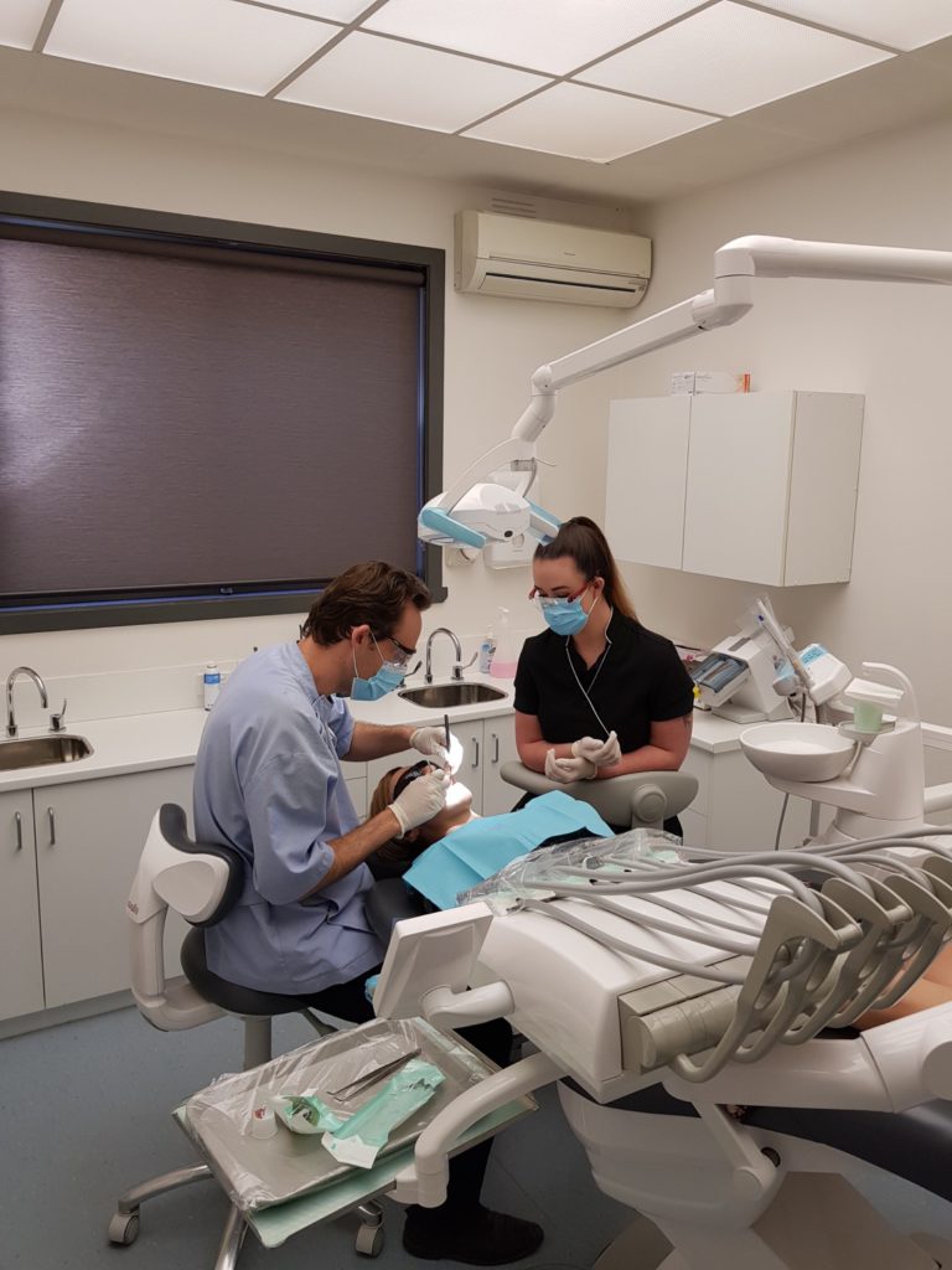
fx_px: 953
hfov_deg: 53.1
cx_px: 476
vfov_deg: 67.3
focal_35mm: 26
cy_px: 635
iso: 64
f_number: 1.7
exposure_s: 1/100
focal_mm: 4.2
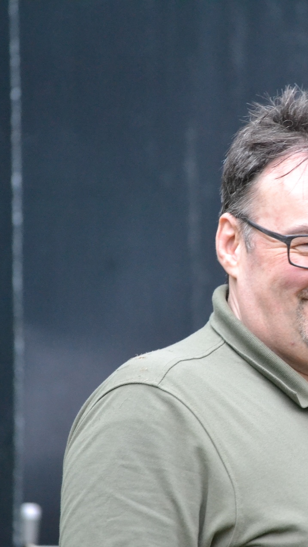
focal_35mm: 319
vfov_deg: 6.8
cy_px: 274
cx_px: 323
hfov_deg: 3.8
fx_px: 4628
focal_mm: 135
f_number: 5
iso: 3200
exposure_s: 1/320
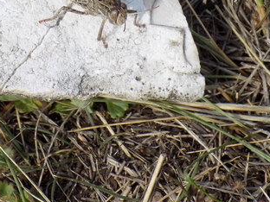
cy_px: -22
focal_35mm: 323
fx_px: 2519
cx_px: 79
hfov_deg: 6.1
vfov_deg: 4.6
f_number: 4.8
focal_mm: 20.9
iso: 80
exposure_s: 1/200
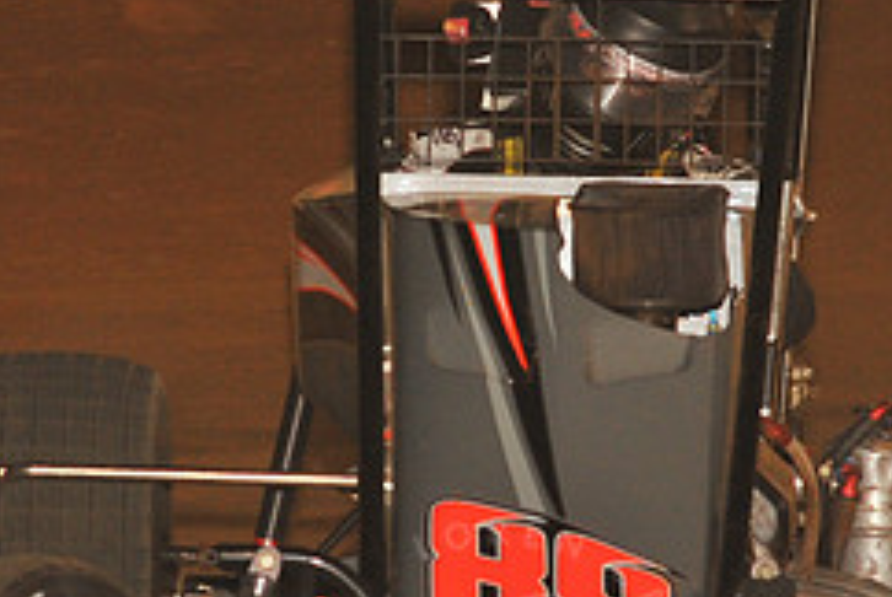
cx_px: 498
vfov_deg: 2.9
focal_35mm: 479
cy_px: 400
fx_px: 11883
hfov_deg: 4.3
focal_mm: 200
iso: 1000
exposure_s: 1/320
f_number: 6.3
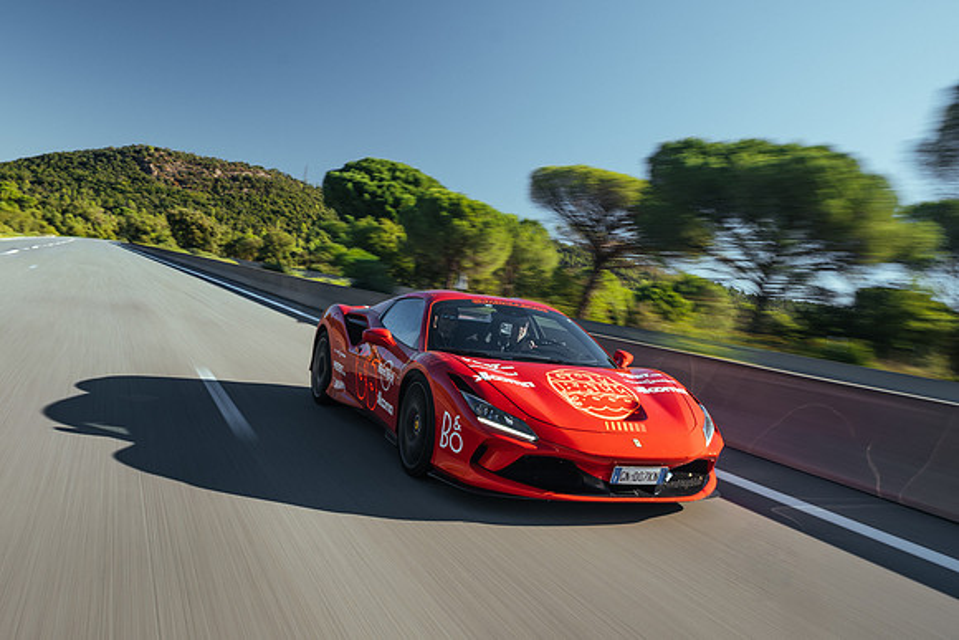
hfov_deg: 60.3
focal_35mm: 31
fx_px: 826
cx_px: 480
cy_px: 320
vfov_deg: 42.3
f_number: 13
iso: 160
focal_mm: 20.6
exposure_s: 1/30
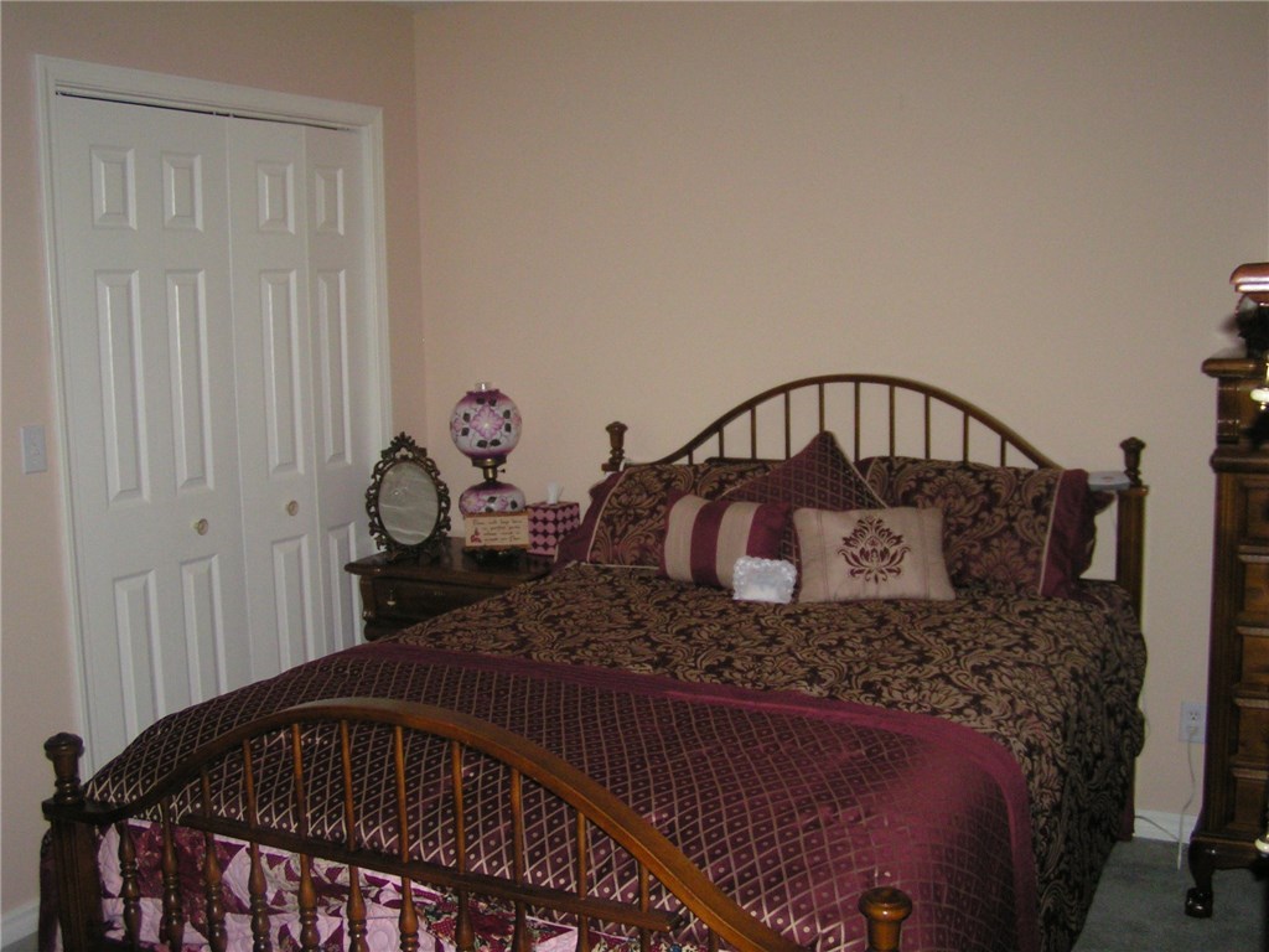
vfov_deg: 37.7
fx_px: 1393
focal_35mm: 38
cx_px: 634
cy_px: 476
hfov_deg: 49.0
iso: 200
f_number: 2.8
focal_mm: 5.8
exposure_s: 1/40
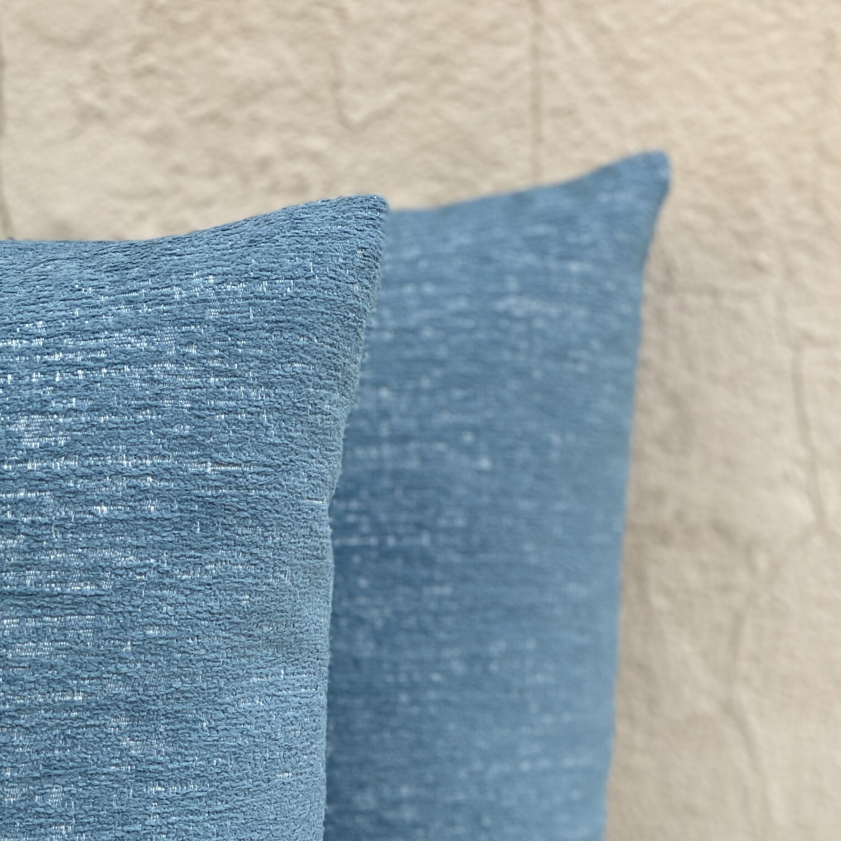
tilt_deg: -16.0
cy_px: 506
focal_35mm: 78
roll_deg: +1.3
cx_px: 345
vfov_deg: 22.2
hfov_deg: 22.2
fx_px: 2144
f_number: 2
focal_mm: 6
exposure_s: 1/225
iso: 20
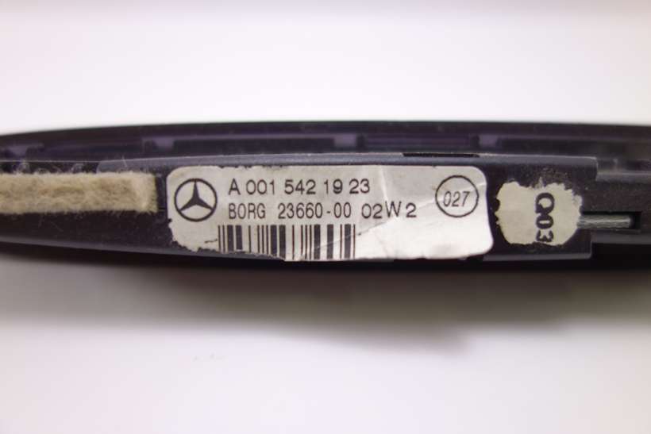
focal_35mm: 28
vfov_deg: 46.4
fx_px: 506
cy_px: 217
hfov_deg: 65.5
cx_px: 326
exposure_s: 1/100
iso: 125
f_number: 2
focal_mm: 10.4
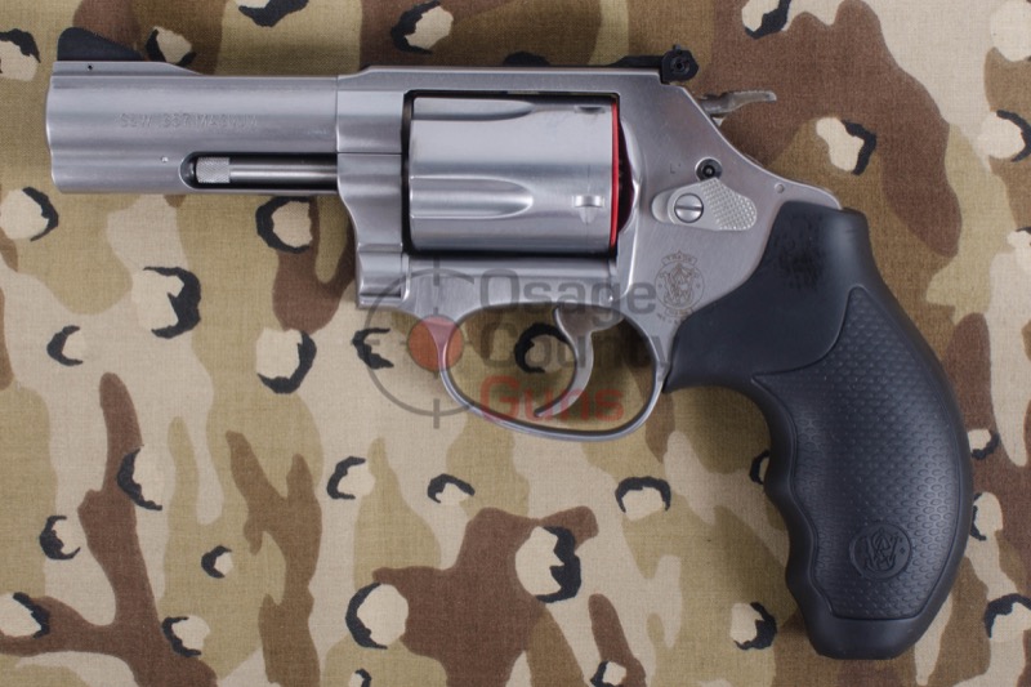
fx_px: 1203
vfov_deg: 31.9
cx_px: 516
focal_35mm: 42
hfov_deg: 46.4
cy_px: 344
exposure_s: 1/250
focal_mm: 28
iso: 100
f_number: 13
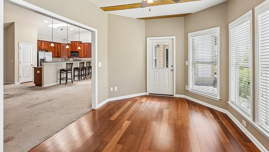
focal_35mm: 16
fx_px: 114
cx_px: 142
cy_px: 62
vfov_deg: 66.6
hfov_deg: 99.3
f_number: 8
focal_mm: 14
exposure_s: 1/10
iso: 320
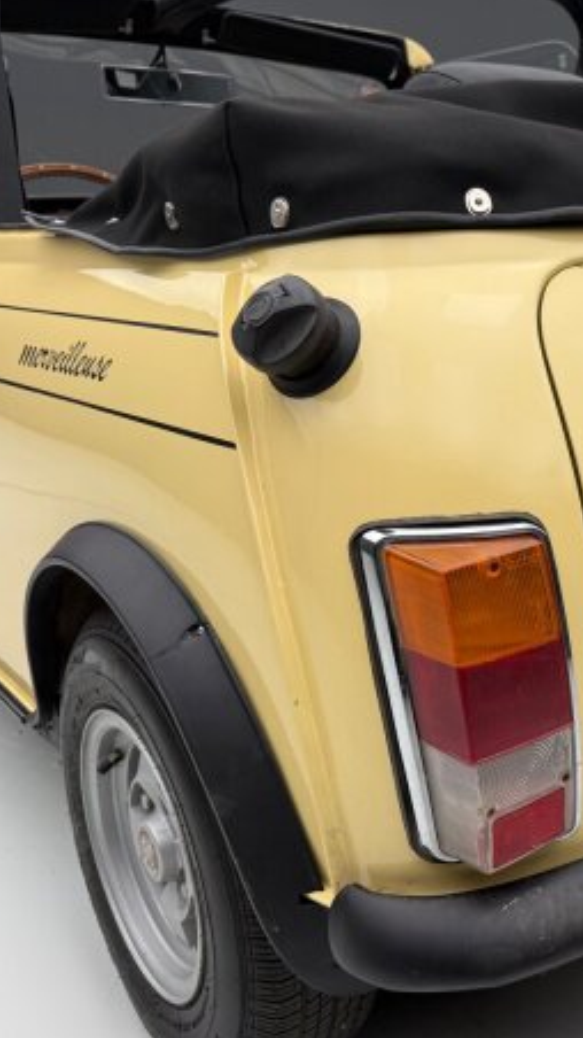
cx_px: 624
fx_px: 1018
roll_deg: -0.3
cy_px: 533
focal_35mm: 37
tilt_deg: -15.7
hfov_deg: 29.2
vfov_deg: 54.0
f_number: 1.78
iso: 100
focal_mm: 6.76
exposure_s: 1/99
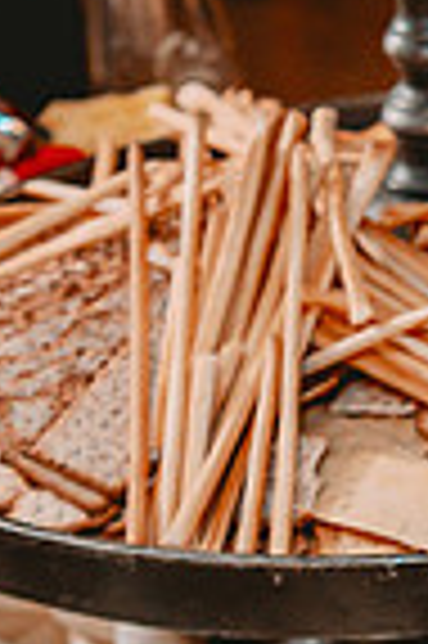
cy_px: 545
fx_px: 2610
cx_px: 1126
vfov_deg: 14.0
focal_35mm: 146
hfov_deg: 8.4
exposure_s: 1/60
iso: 2000
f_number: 4
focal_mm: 36
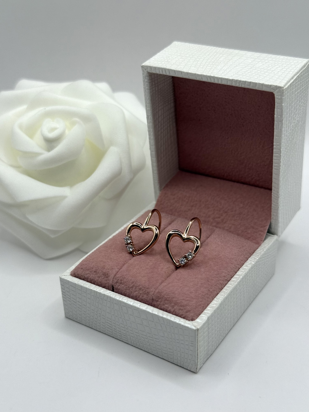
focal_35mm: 48
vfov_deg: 39.7
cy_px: 206
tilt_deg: -30.0
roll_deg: +2.6
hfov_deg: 30.3
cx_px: 154
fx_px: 571
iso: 80
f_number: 1.78
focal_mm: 6.76
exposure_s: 1/1429
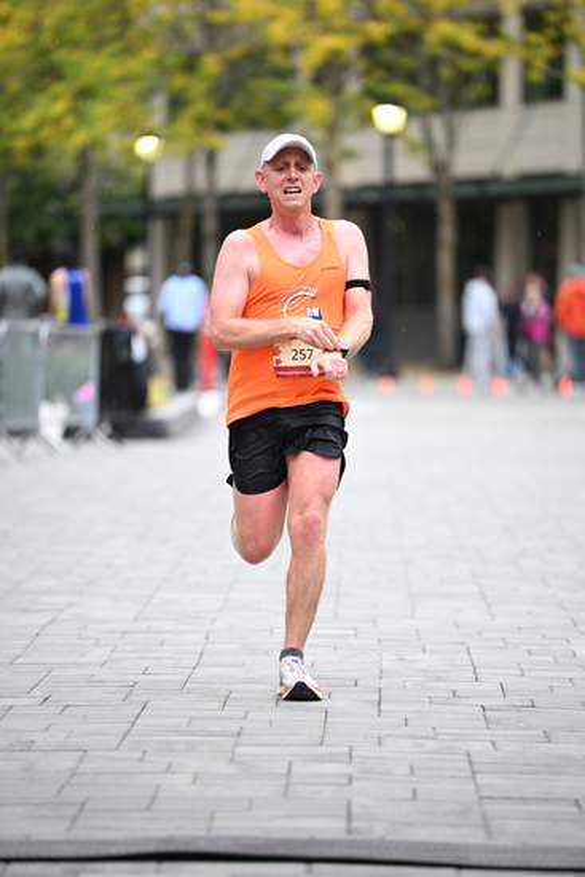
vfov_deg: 10.8
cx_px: 292
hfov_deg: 7.2
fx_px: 4628
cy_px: 438
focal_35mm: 190
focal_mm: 190
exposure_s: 1/1250
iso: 1600
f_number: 2.8
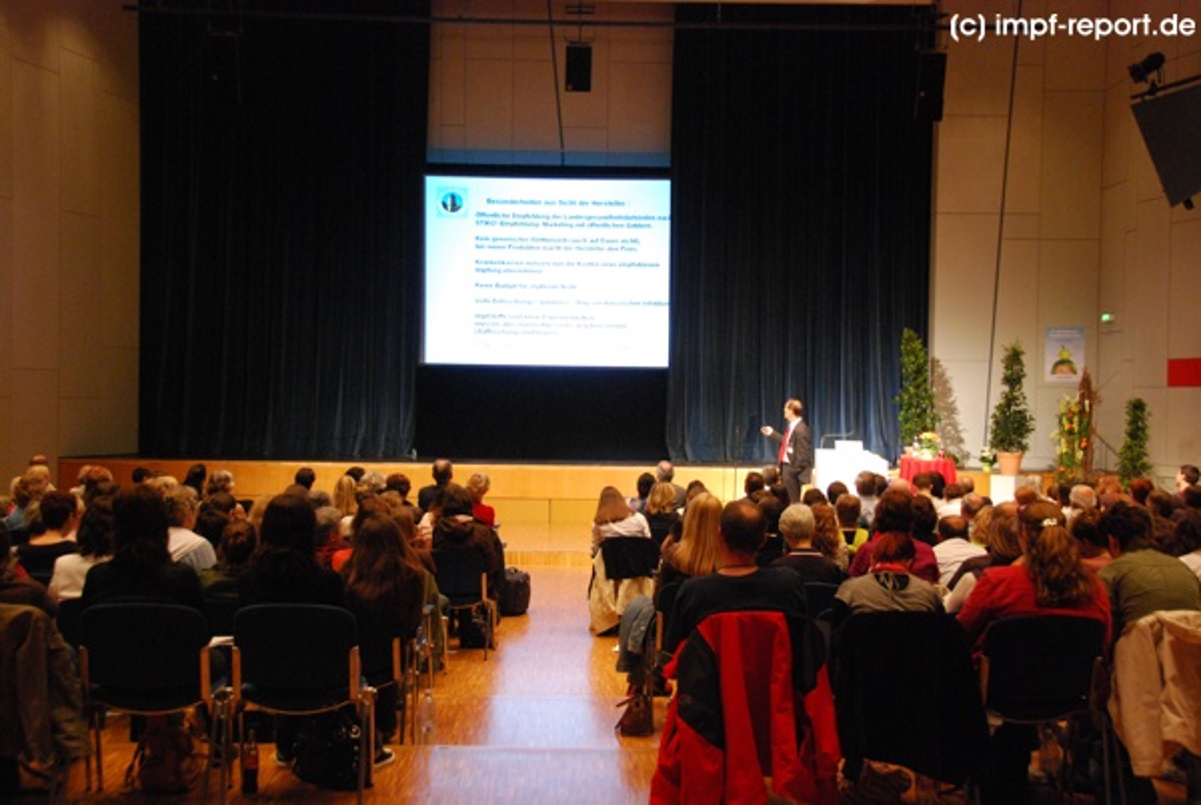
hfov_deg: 42.3
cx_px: 600
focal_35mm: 46
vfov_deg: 29.0
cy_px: 402
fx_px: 1554
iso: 1600
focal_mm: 31
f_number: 4.2
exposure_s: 1/25
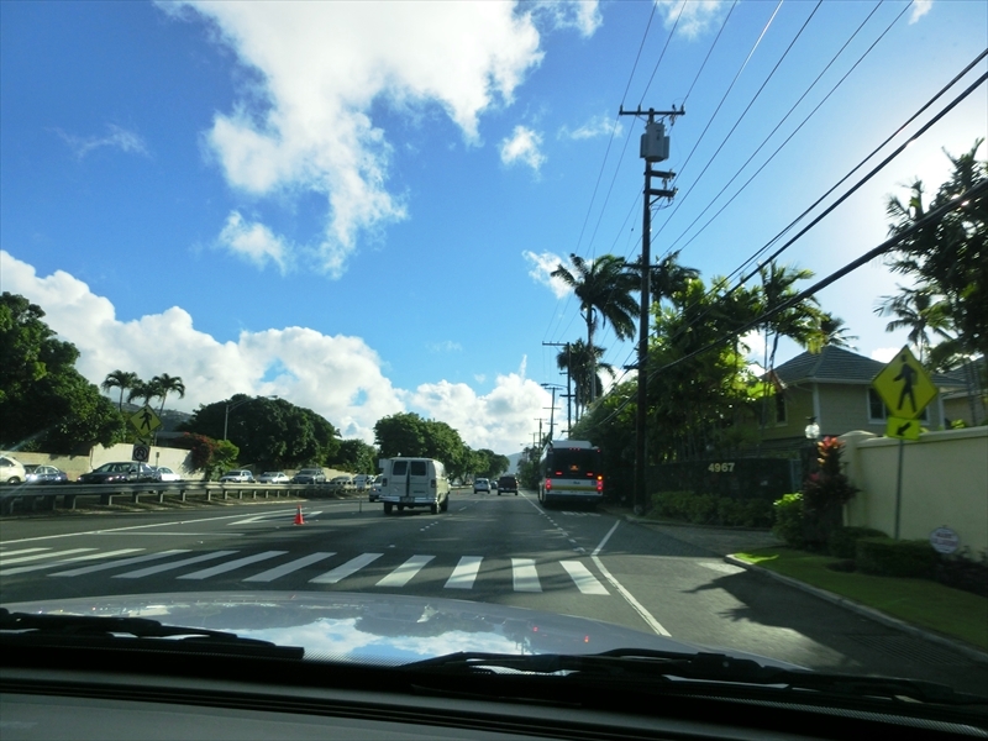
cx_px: 494
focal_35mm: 24
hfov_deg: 71.6
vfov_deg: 56.8
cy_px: 370
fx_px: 685
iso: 80
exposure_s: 1/200
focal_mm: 4.24
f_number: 7.9
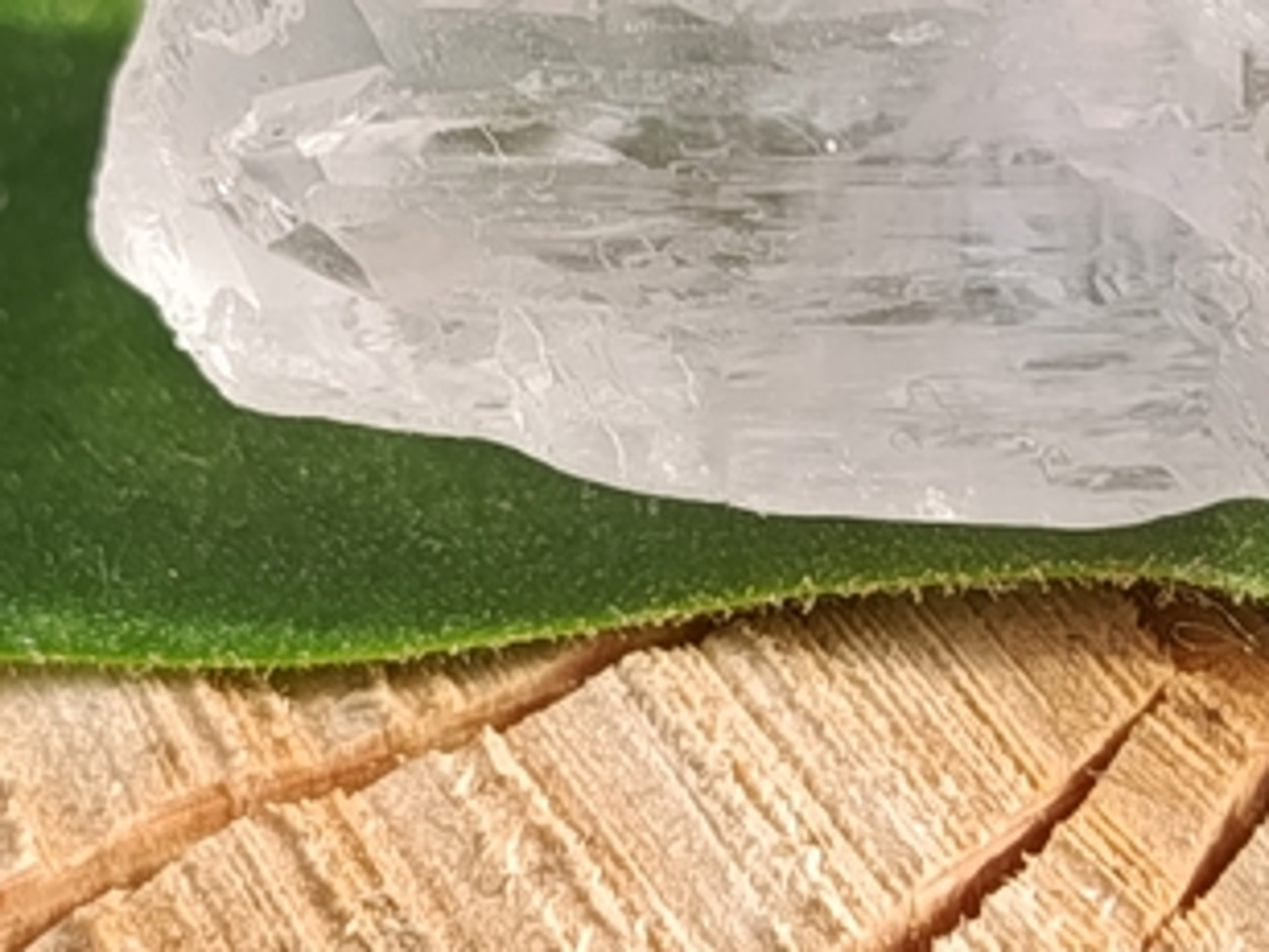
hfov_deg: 13.3
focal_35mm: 148
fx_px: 5426
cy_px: 157
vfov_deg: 10.0
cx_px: 742
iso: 66
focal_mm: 5.24
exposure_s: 1/100
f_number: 1.7
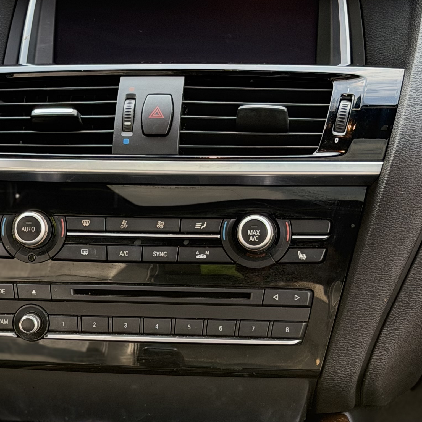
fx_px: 1545
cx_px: 95
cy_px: 311
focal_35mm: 112
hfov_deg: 15.5
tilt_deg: -16.3
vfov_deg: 15.5
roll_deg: -1.7
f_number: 1.78
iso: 125
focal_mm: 6.76
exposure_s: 1/210
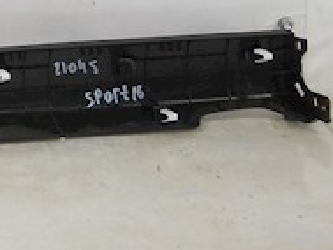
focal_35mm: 139
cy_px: -60
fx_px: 1338
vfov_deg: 10.5
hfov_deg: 13.1
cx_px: -215
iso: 80
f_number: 3.1
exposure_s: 1/30
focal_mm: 6.72
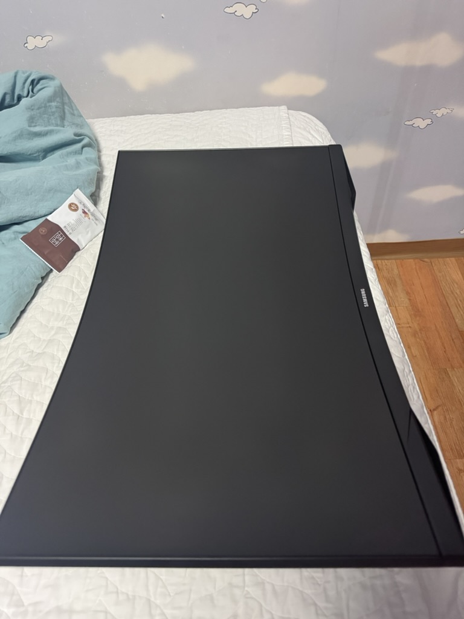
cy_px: 310
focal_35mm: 24
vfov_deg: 71.6
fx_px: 429
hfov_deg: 56.8
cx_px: 232
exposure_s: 1/60
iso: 800
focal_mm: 6.76
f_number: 1.78
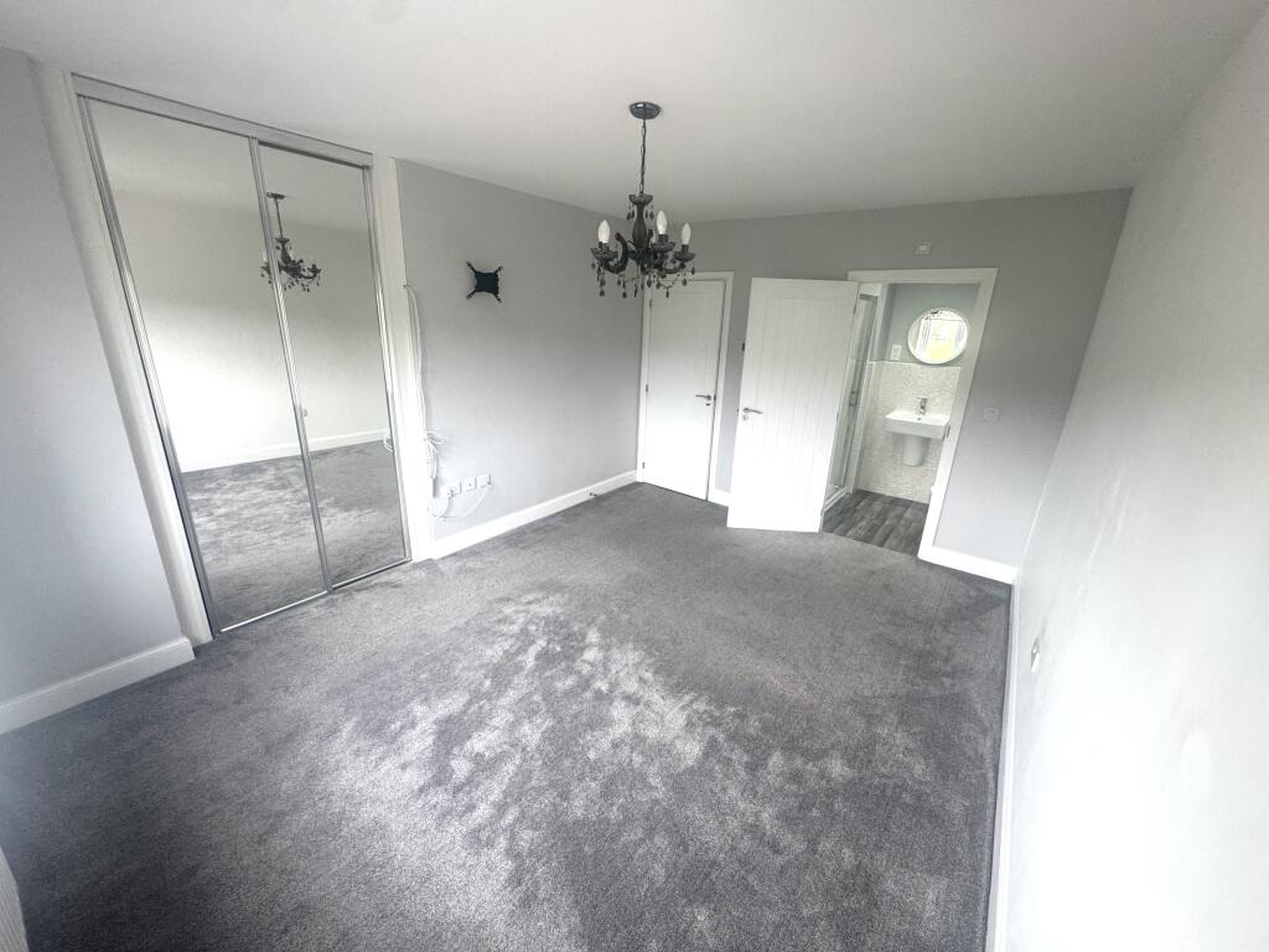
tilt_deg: -17.4
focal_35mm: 14
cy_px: 476
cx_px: 634
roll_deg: -1.8
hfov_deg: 102.1
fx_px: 513
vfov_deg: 85.7
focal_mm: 2.22
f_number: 2.2
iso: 160
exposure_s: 1/99
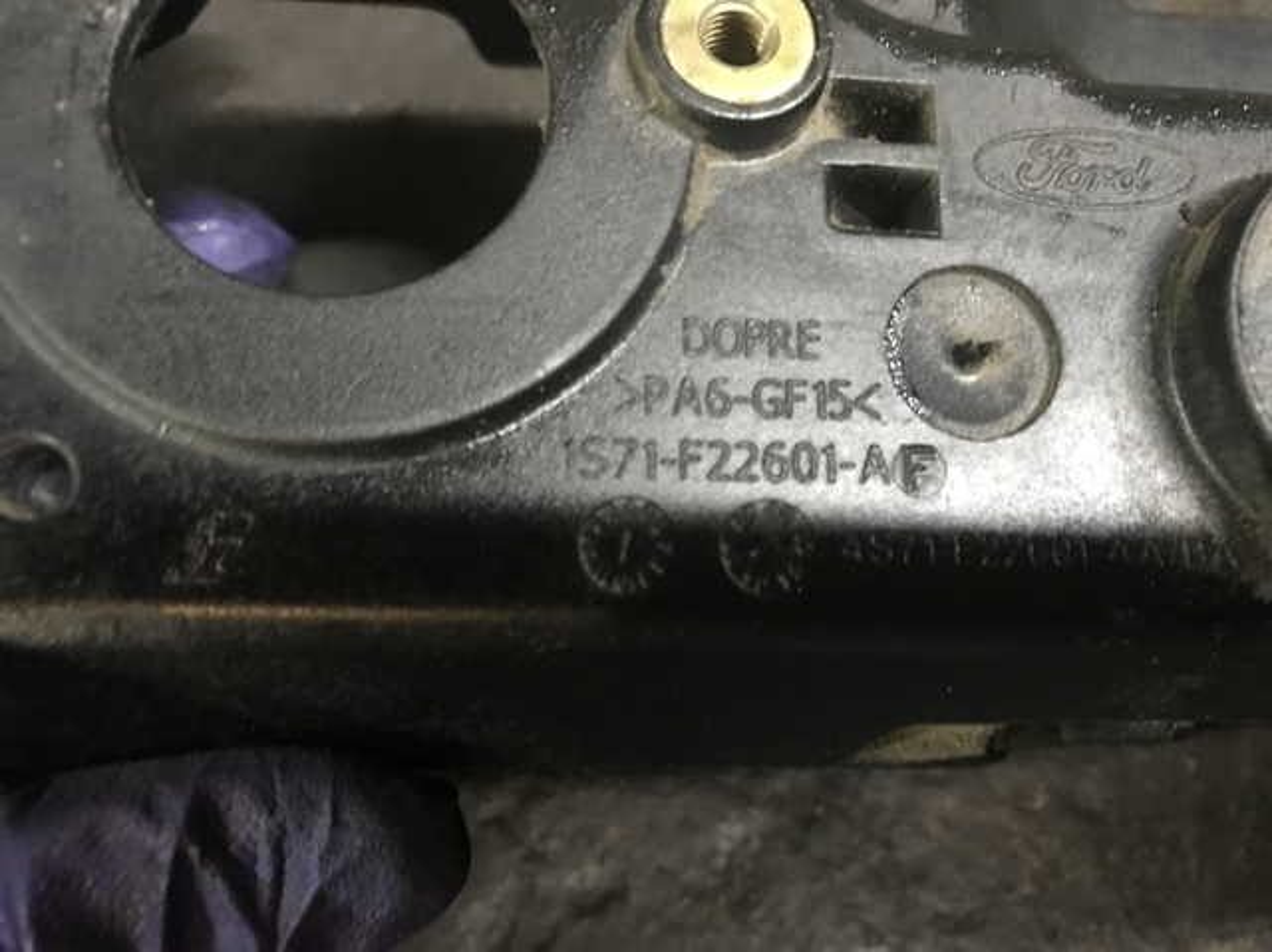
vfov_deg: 49.7
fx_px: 1028
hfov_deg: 63.5
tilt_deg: -72.1
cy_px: 476
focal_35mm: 28
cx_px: 636
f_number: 1.8
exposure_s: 1/5
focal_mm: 3.99
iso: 100
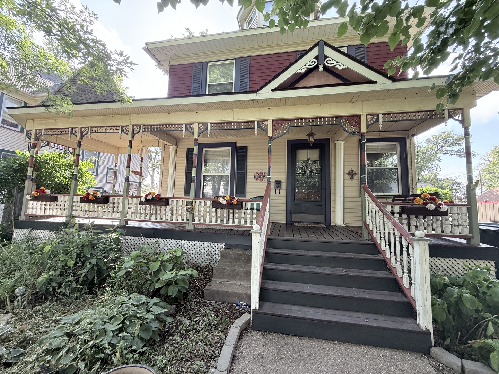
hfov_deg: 102.1
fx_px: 202
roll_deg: -3.0
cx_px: 250
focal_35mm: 14
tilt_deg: +6.2
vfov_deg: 85.7
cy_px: 187
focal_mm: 2.22
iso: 64
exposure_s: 1/129
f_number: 2.2
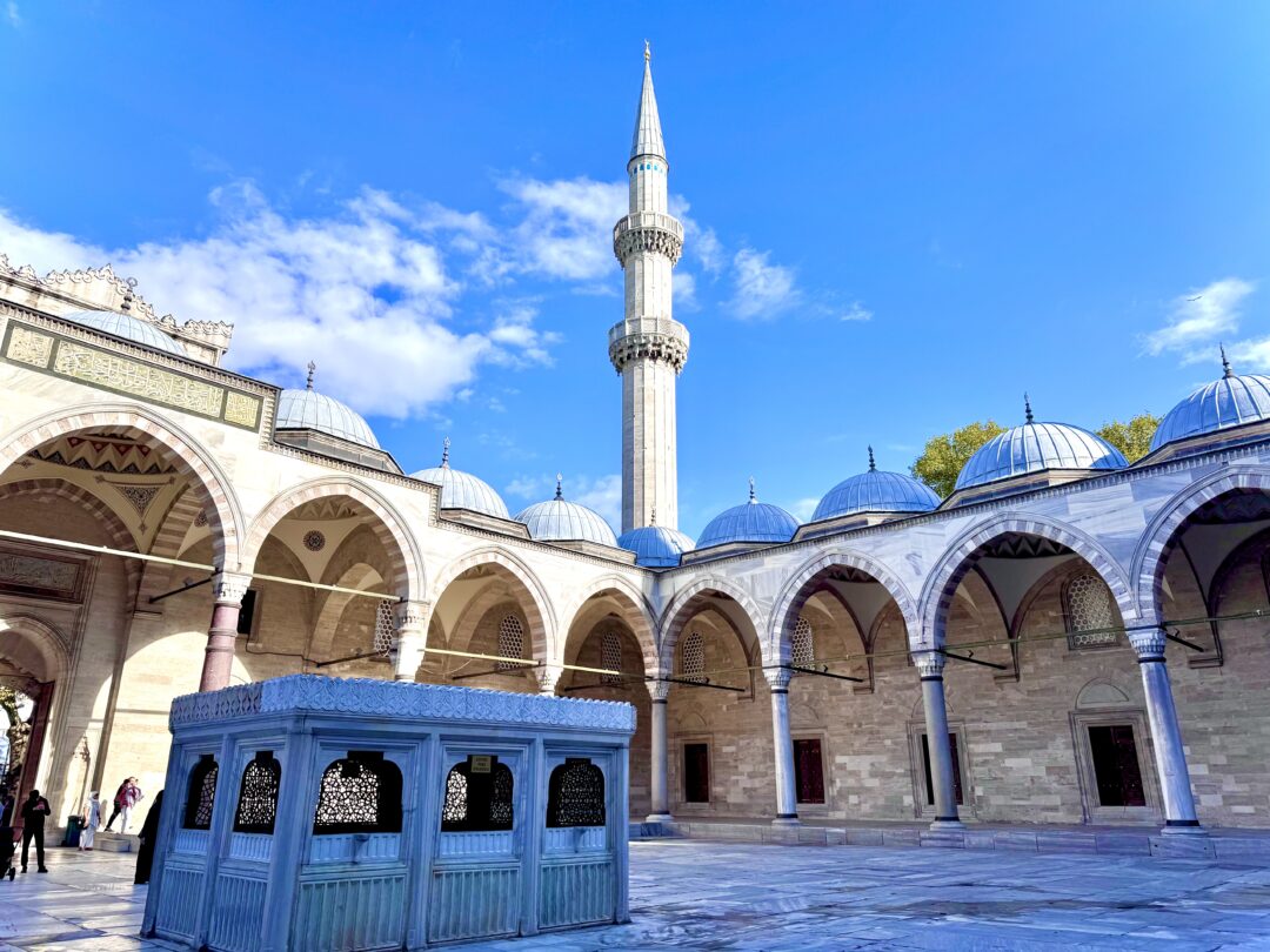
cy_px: 476
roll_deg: -0.2
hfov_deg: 71.6
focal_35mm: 24
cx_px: 635
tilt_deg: +19.0
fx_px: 881
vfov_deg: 56.8
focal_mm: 6.76
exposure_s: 1/4310
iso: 80
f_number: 1.78
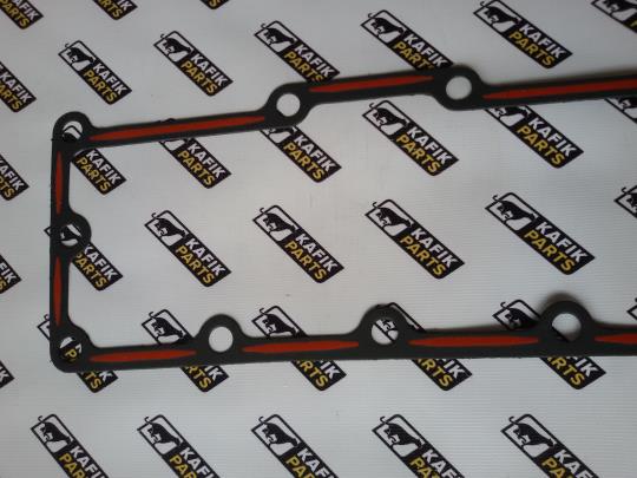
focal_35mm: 31
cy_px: 239
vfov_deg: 45.4
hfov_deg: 58.4
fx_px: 570
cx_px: 318
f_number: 2.4
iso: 50
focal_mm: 2.93
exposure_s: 1/100
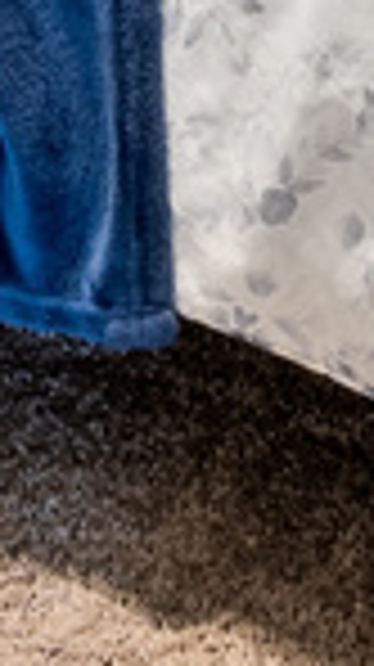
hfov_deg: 6.3
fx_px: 3353
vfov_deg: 8.8
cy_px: -1472
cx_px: -261
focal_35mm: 190
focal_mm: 11
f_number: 9
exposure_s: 2.5
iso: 200
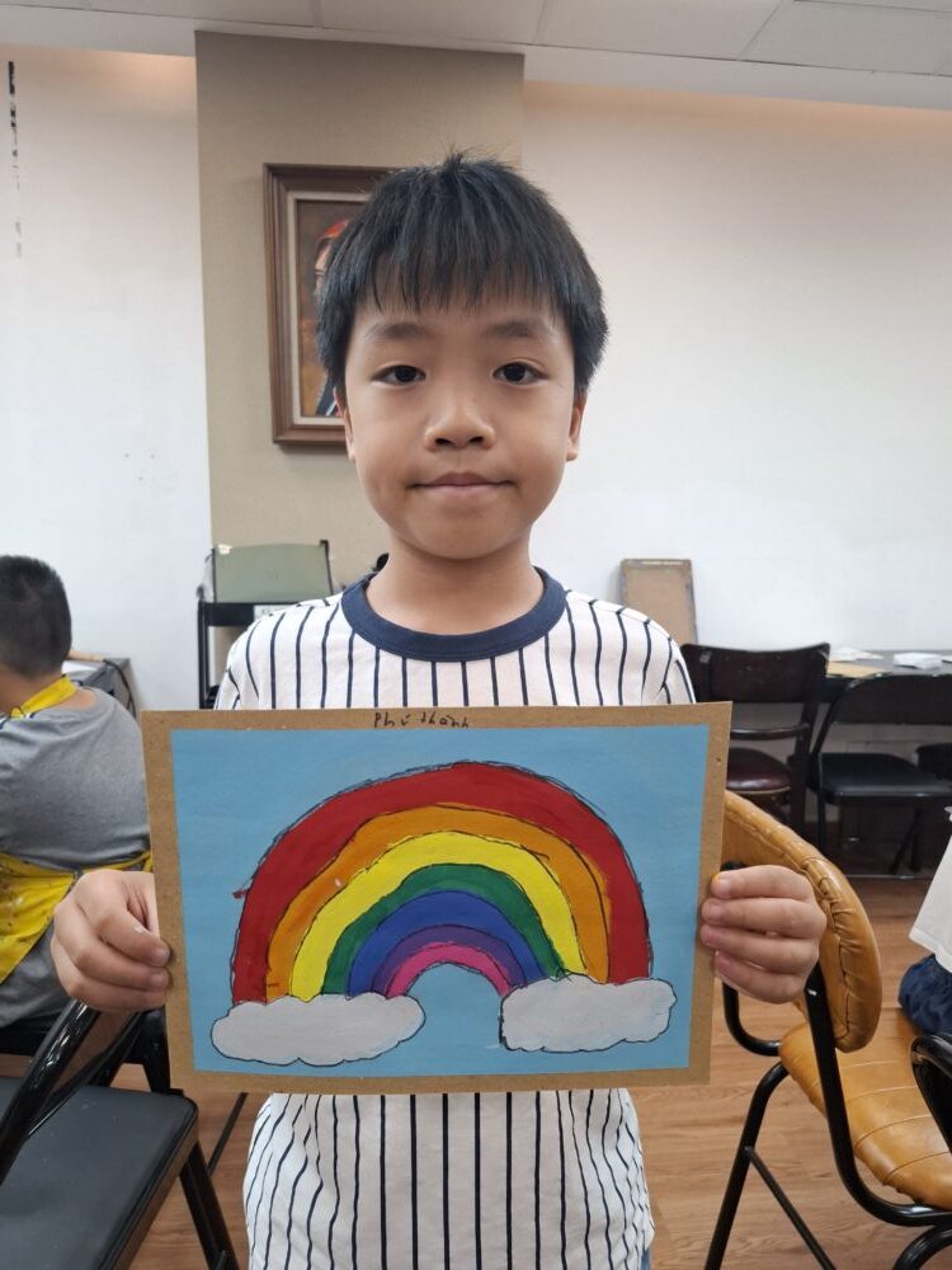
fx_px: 843
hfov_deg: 58.9
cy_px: 635
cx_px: 476
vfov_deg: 73.9
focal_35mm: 23
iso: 160
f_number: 1.8
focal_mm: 5.54
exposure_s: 1/100
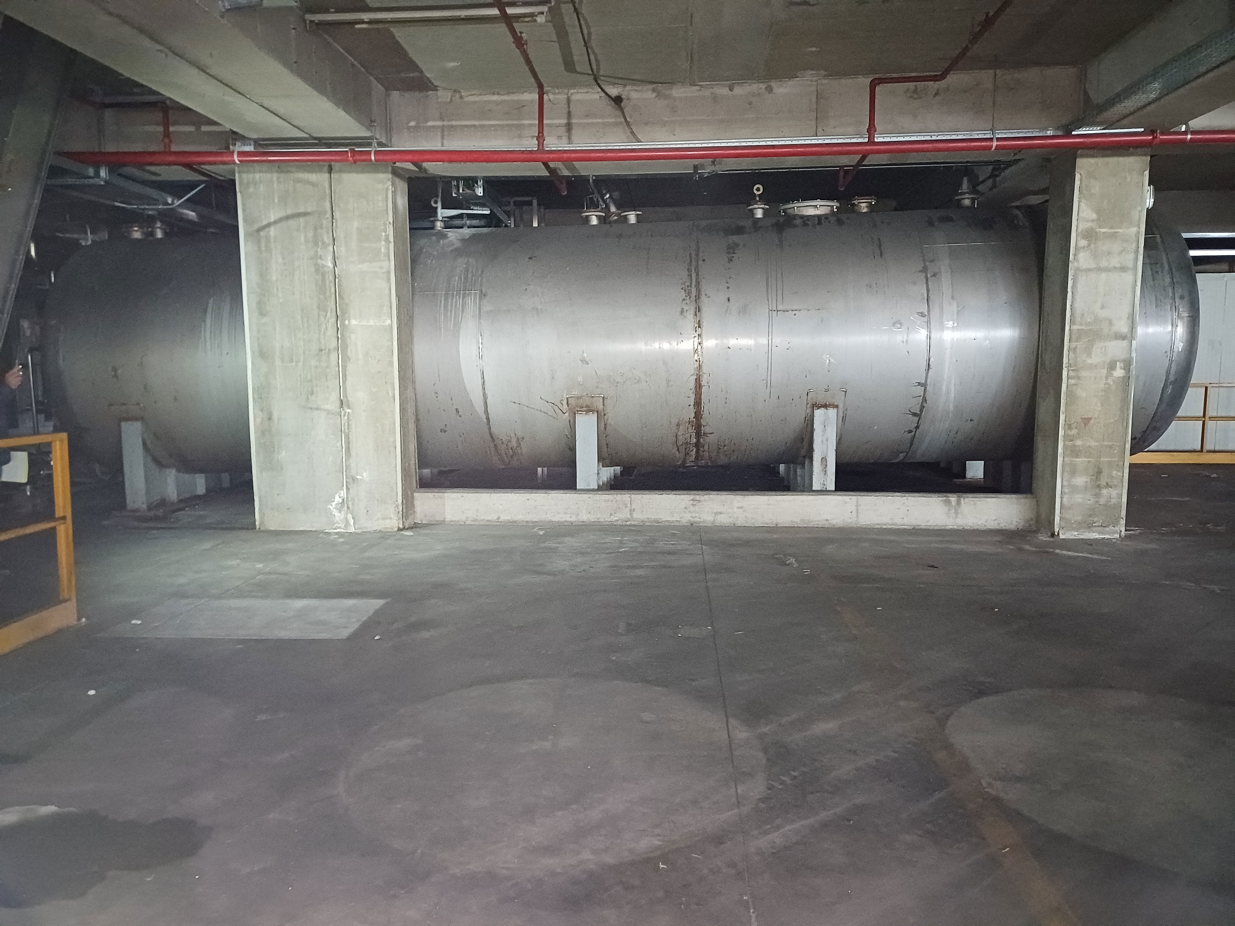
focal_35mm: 25
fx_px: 892
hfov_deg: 69.4
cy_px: 463
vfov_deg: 54.9
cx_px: 618
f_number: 1.8
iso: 1600
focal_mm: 4.65
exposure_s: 1/12.5
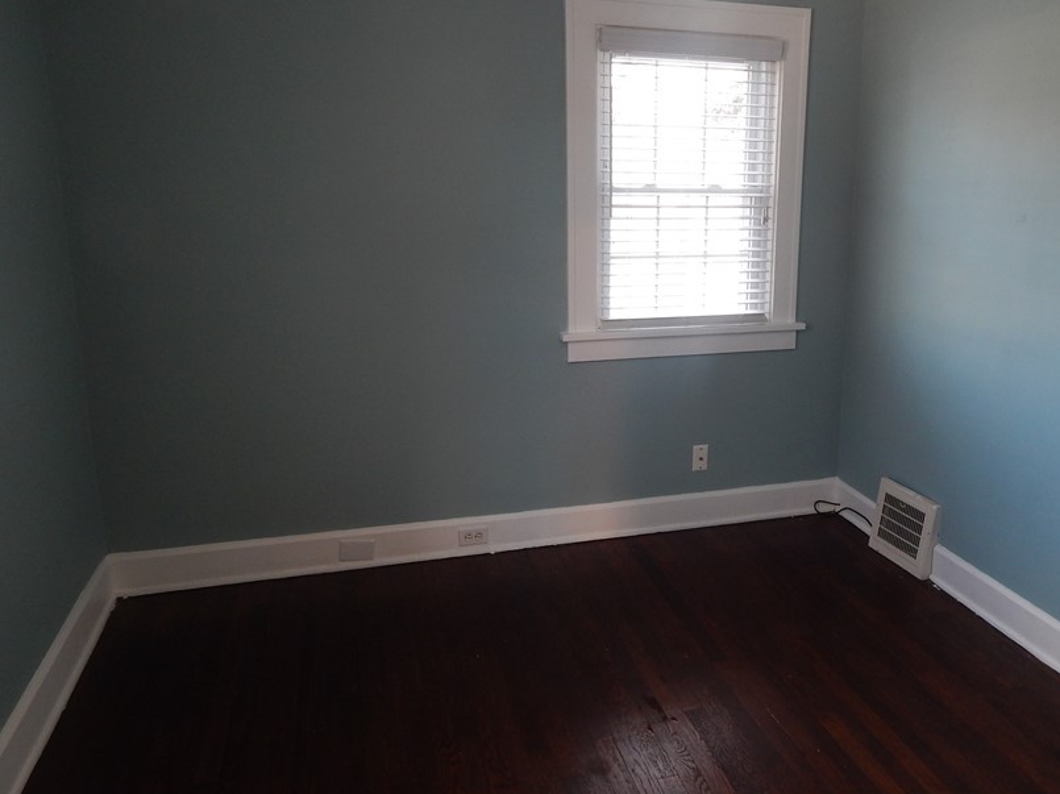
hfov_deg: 62.7
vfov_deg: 49.7
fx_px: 857
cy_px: 377
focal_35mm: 28
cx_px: 653
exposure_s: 1/30
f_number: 3
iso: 180
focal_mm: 4
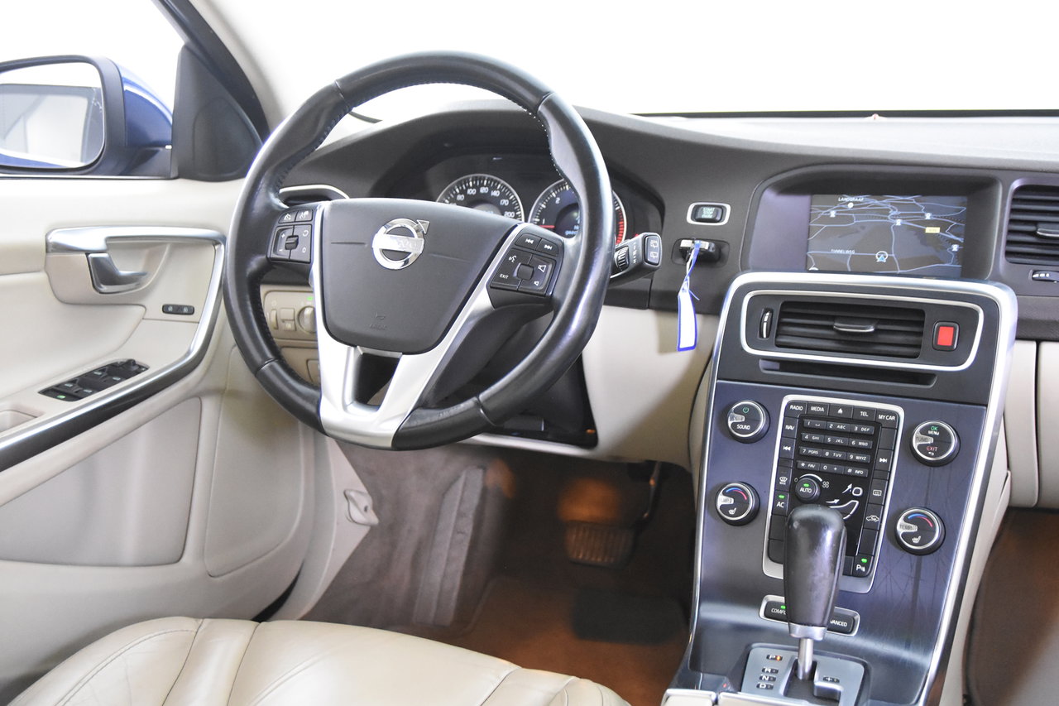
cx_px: 530
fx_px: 1147
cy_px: 353
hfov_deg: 49.6
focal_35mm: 39
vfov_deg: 34.2
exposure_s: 1/40
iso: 5600
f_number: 3.2
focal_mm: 26
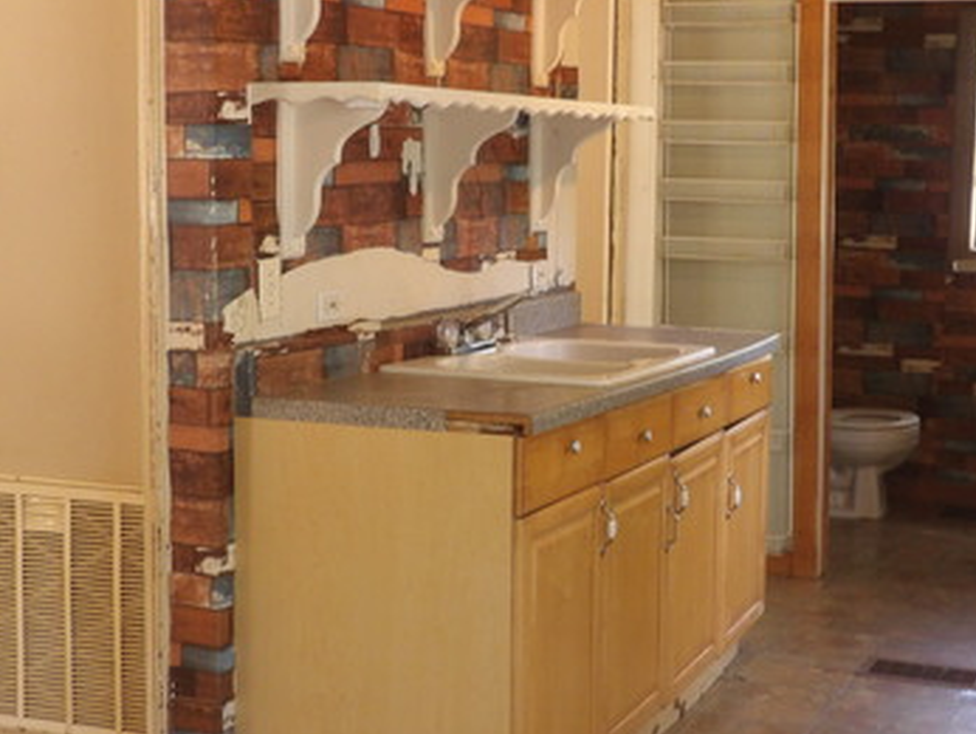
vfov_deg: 24.0
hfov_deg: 31.6
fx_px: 1721
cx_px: 584
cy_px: 305
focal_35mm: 61
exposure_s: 1/17
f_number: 3.6
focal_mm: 5.9
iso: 244
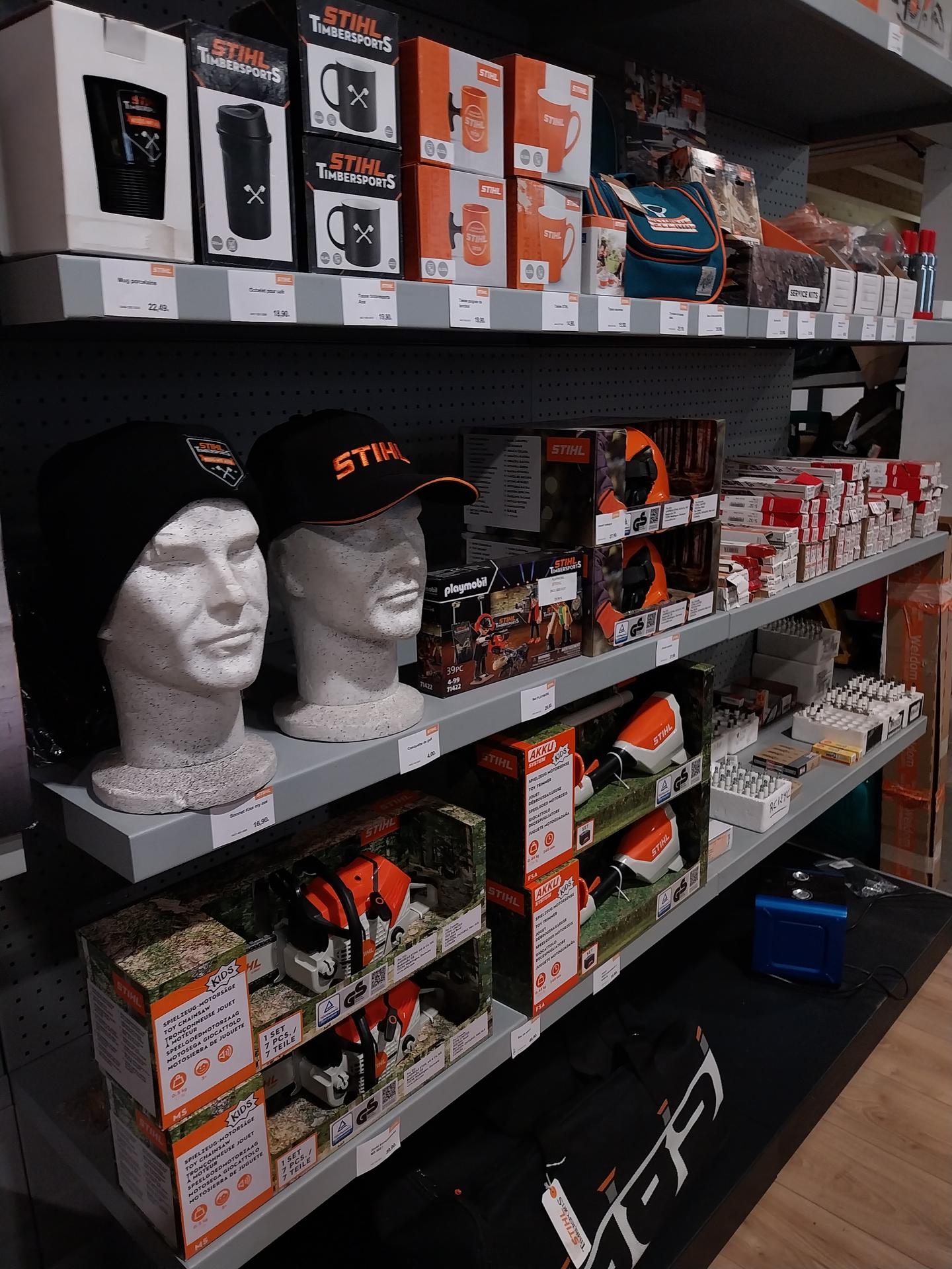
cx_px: 476
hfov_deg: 53.1
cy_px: 634
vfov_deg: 67.3
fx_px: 953
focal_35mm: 26
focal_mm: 4
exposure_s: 1/50
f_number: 1.8
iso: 80
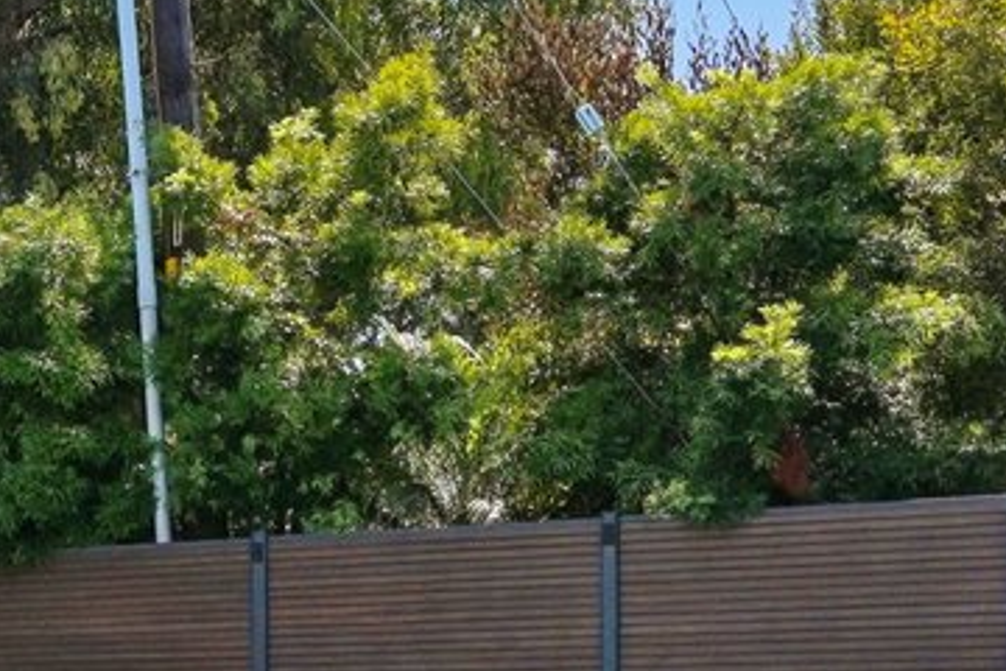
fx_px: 2543
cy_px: 821
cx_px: -425
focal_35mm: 91
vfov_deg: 14.5
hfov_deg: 19.9
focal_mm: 16
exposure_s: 1/1000
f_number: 8
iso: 400
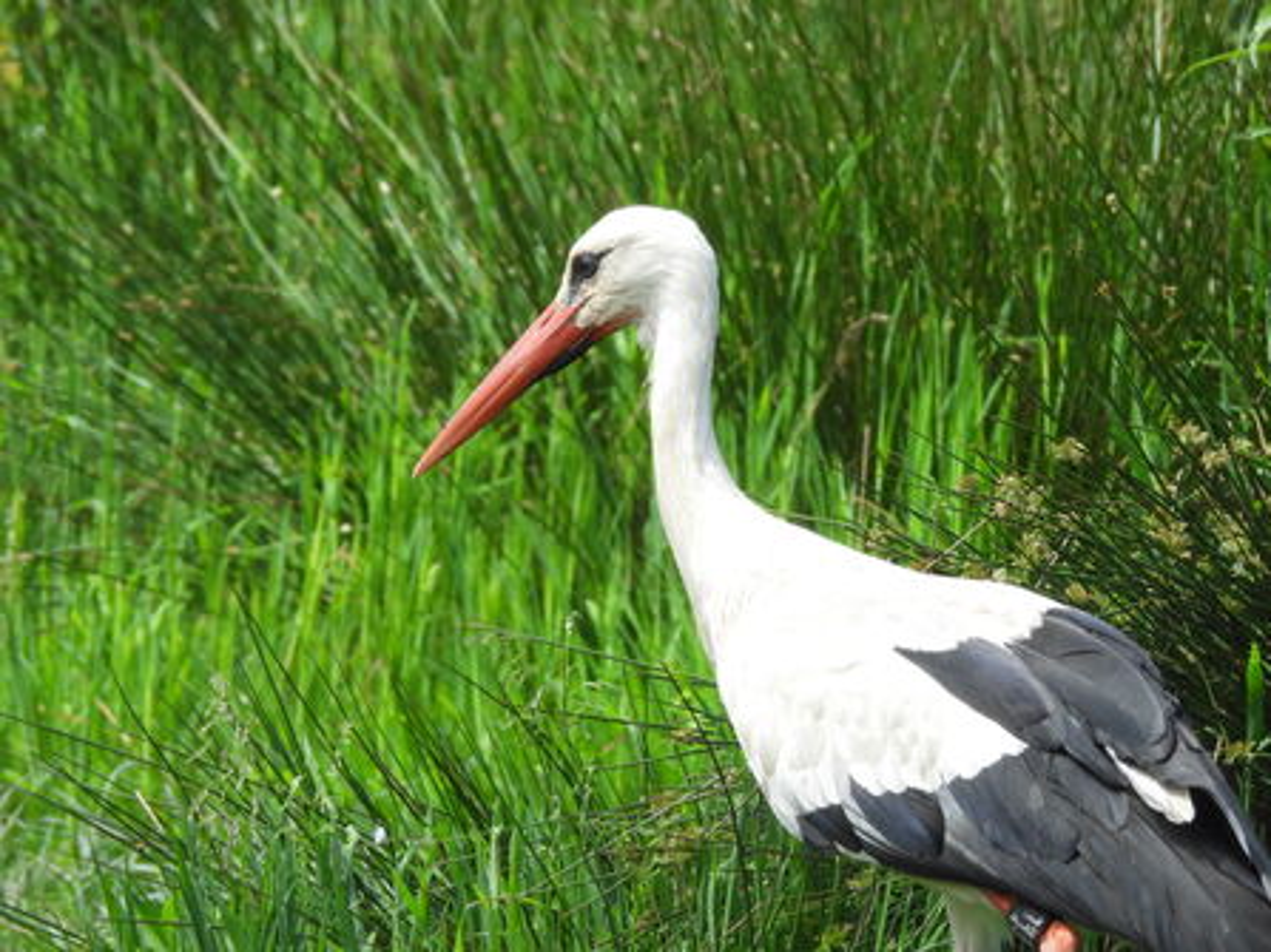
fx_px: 25695
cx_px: 636
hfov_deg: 2.8
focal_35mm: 700
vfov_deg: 2.1
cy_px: 476
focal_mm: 125
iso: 360
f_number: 5.6
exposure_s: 1/500
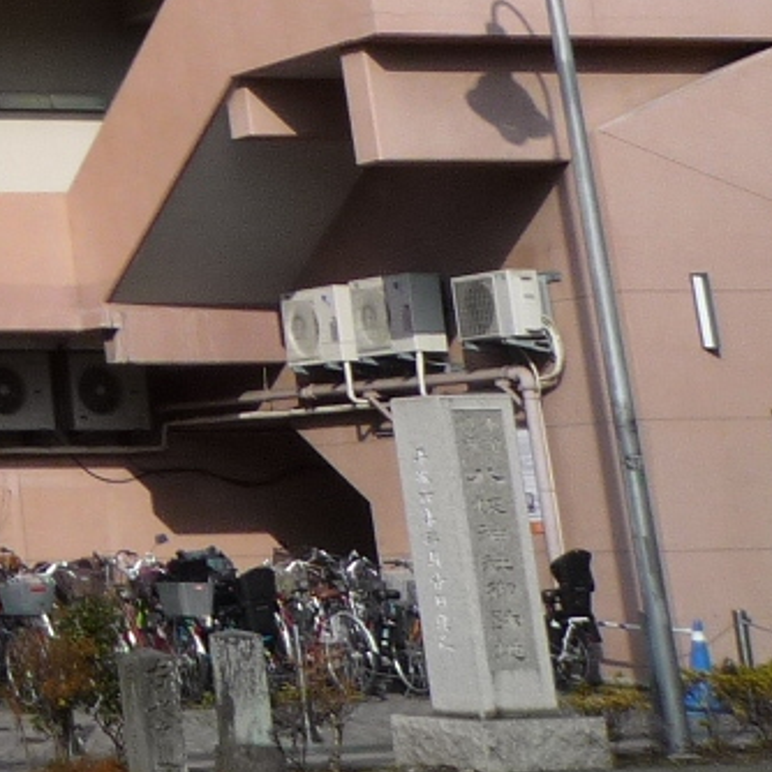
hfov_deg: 13.0
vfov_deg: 15.4
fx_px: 2675
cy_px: -307
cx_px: -1010
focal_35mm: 106
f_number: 4
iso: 100
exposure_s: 1/800
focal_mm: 4.4
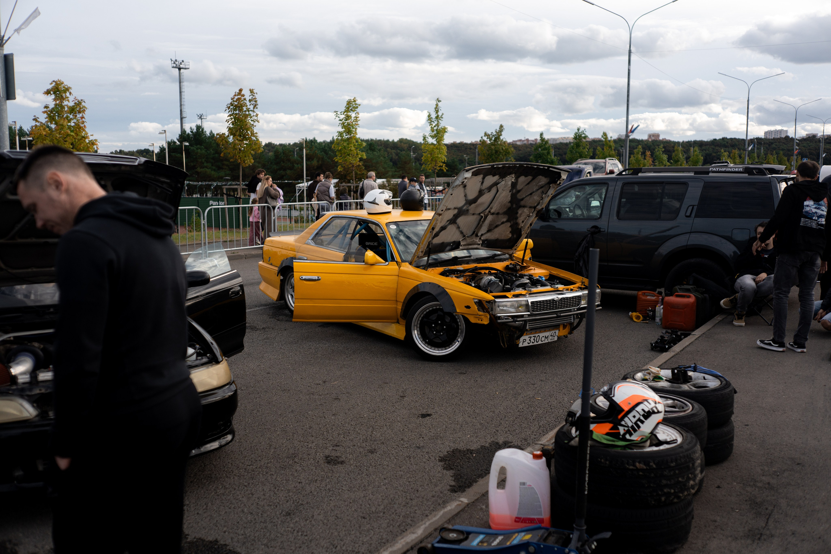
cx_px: 416
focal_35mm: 35
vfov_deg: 37.9
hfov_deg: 54.4
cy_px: 277
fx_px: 808
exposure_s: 1/1600
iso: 100
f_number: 2.5
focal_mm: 35
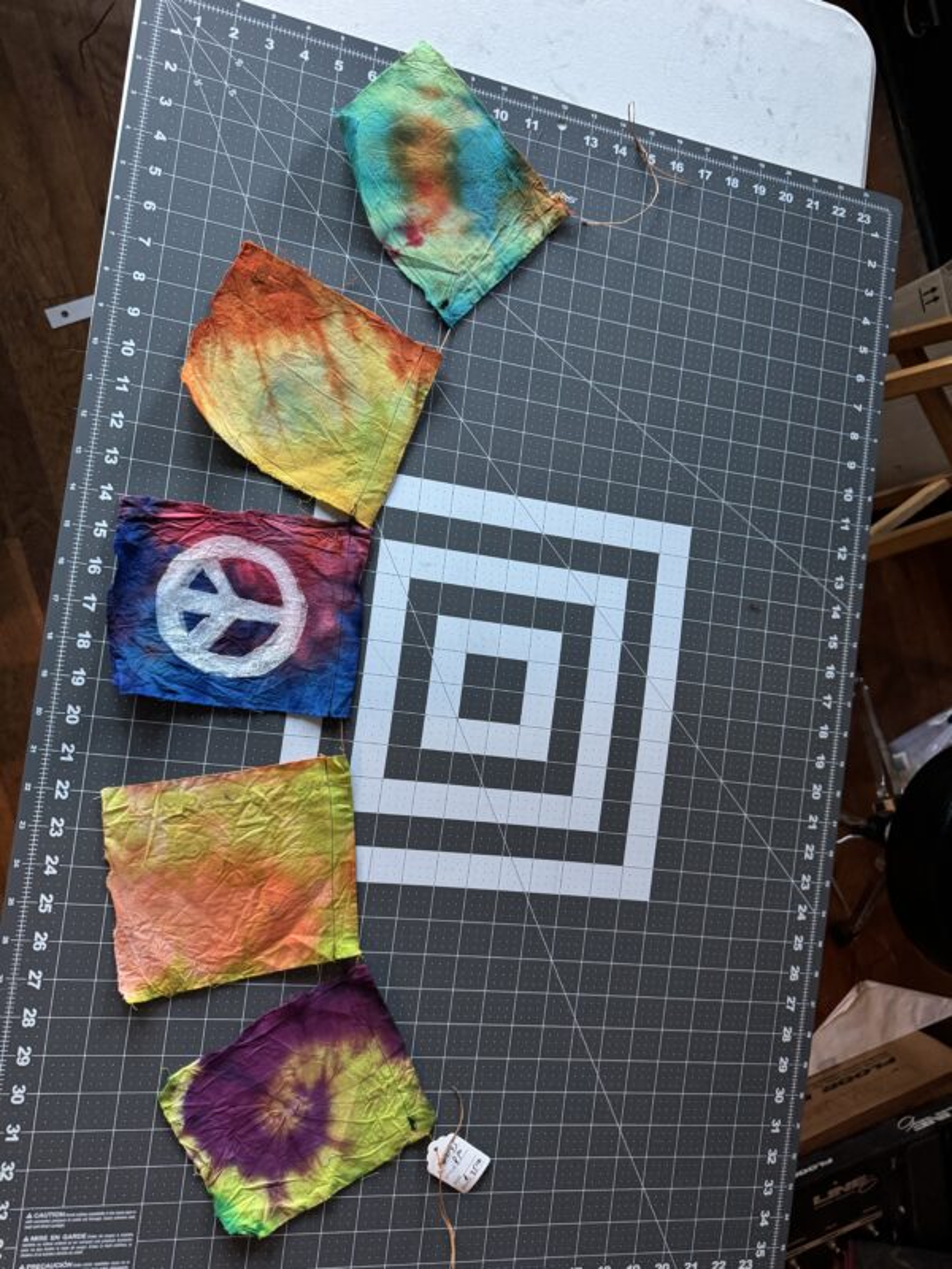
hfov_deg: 56.8
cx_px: 476
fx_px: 880
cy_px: 634
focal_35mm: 24
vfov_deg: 71.6
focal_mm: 6.76
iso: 1000
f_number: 1.78
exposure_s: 1/40
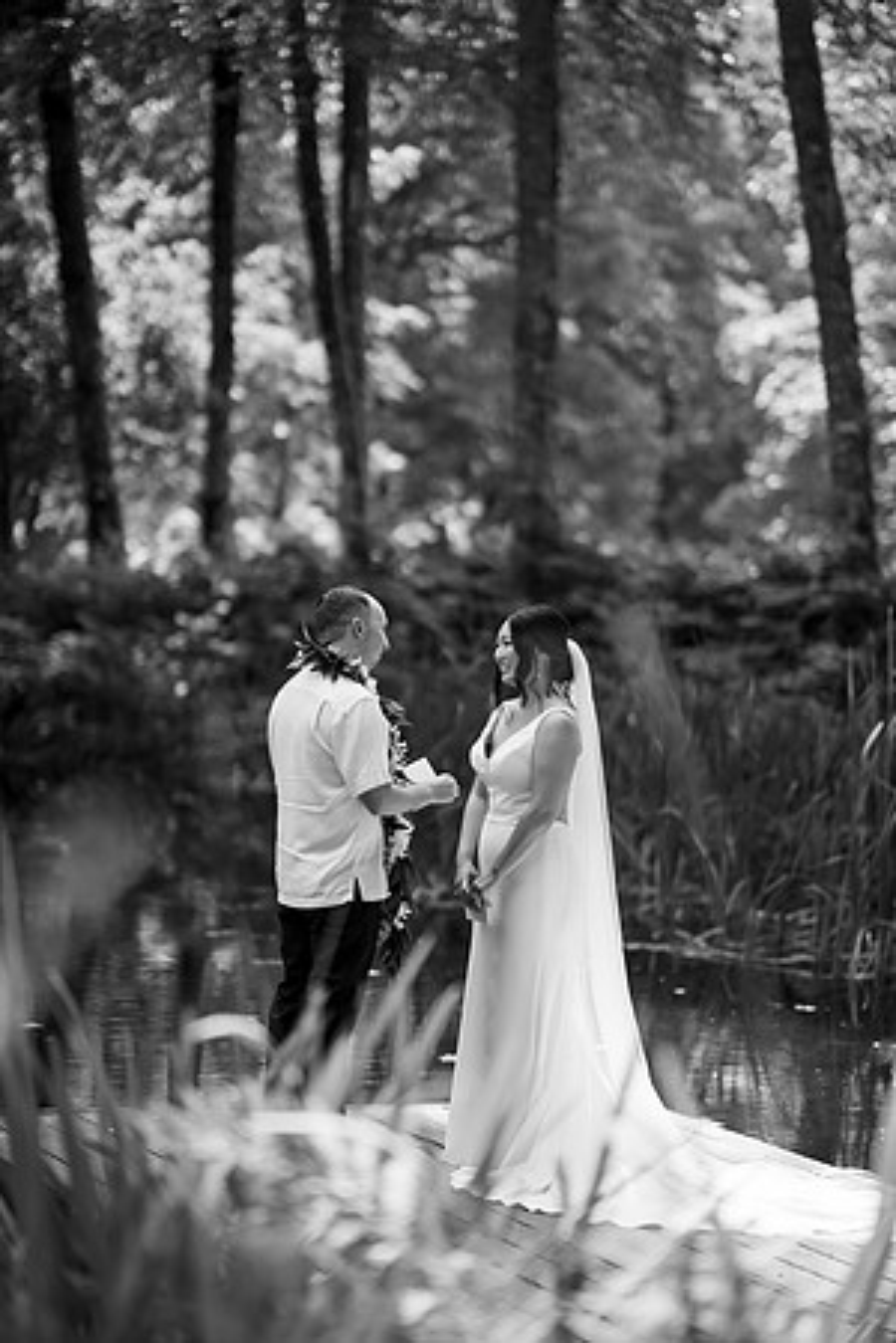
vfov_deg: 23.9
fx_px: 3173
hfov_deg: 16.1
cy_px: 672
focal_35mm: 85
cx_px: 448
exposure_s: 1/1250
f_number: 1.4
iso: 100
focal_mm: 85
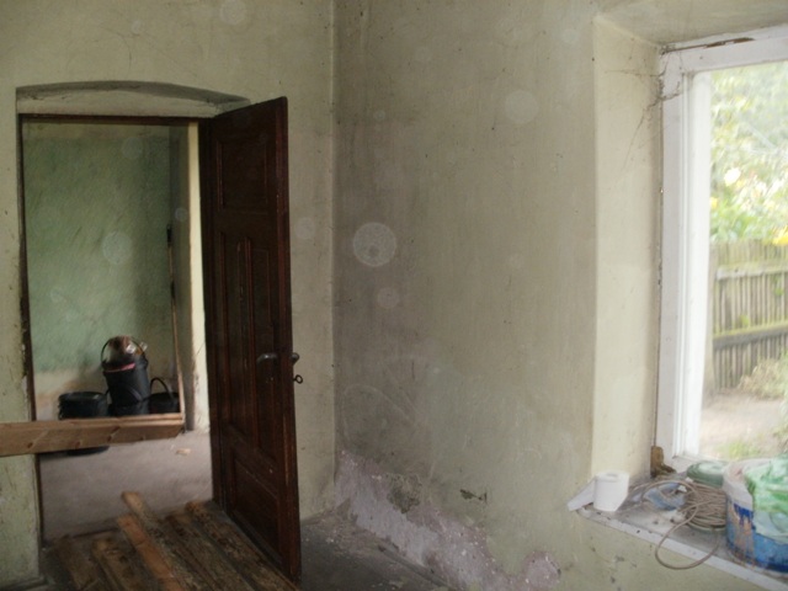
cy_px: 296
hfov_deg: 51.4
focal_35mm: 36
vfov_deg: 39.7
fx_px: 820
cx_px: 394
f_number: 3.5
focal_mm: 6.3
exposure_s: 1/30
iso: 200
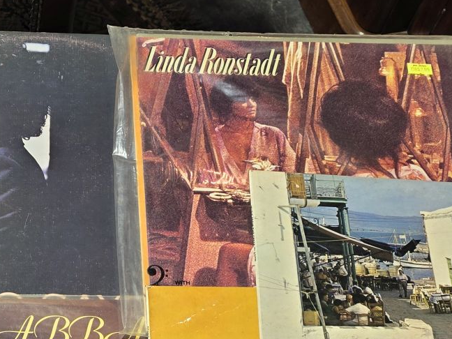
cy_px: 393
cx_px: 7
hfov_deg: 26.1
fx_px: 927
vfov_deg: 19.6
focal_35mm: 71
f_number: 1.7
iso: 40
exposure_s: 1/100
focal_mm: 6.3
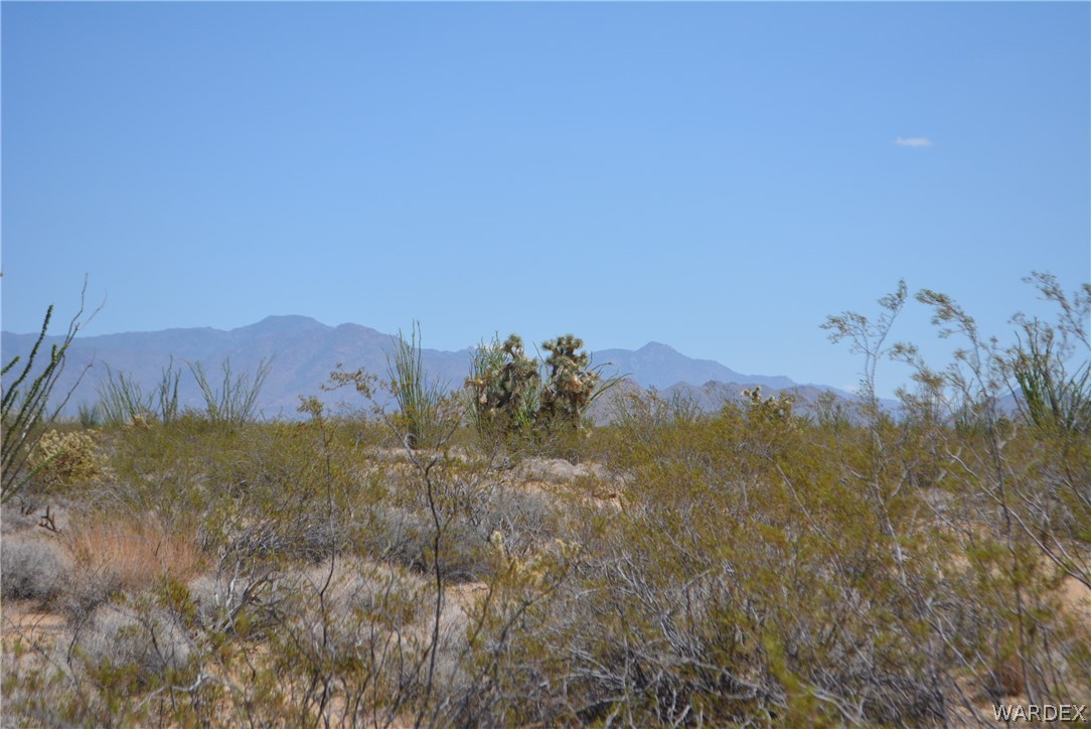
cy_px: 364
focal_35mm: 82
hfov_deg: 24.6
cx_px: 546
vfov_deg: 16.6
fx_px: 2501
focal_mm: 55
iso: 400
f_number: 7.1
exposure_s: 1/1600
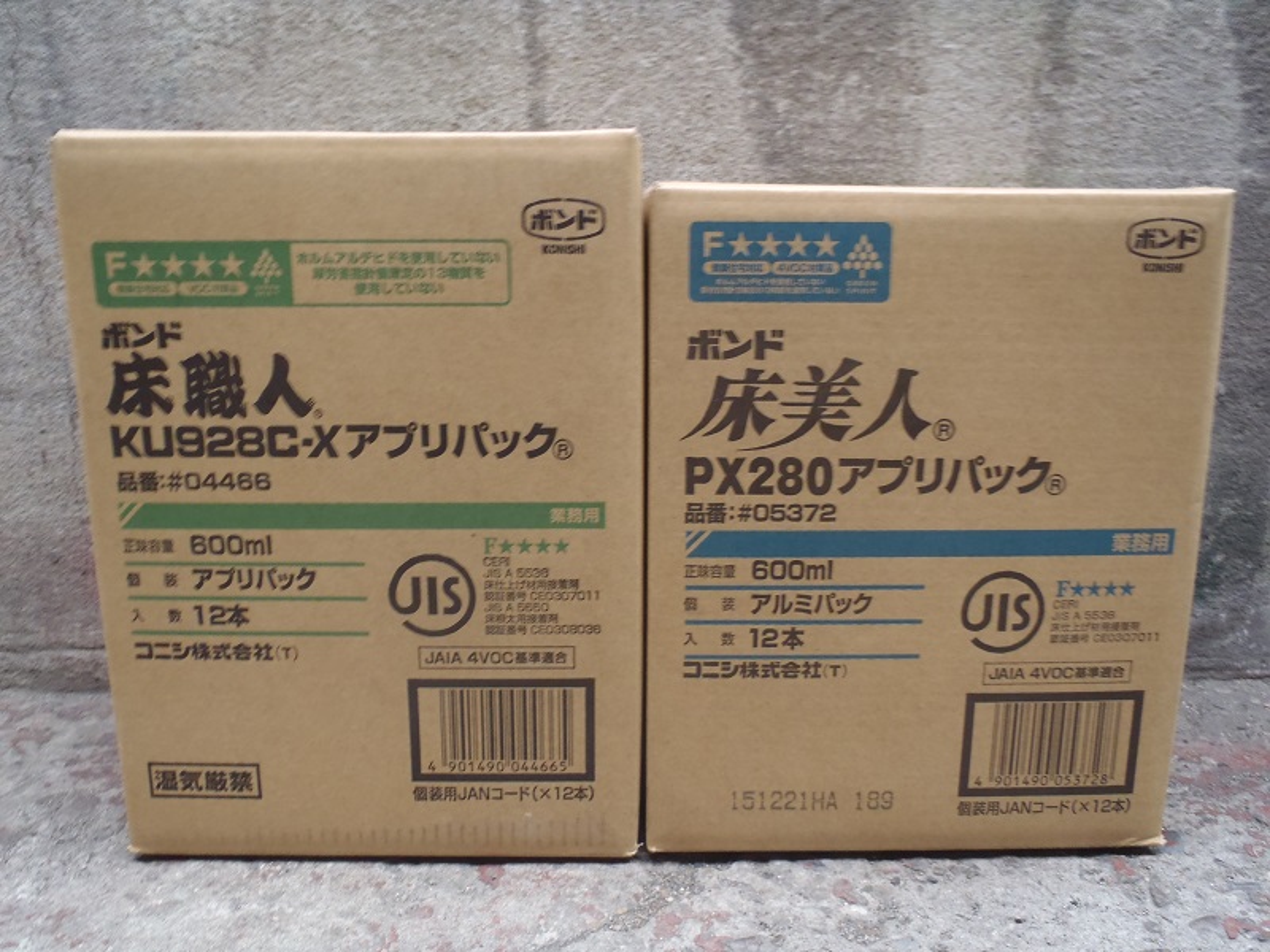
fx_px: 1027
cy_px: 476
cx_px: 635
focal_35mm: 28
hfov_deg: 63.4
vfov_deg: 49.7
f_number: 3.9
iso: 200
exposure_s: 1/8
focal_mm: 5
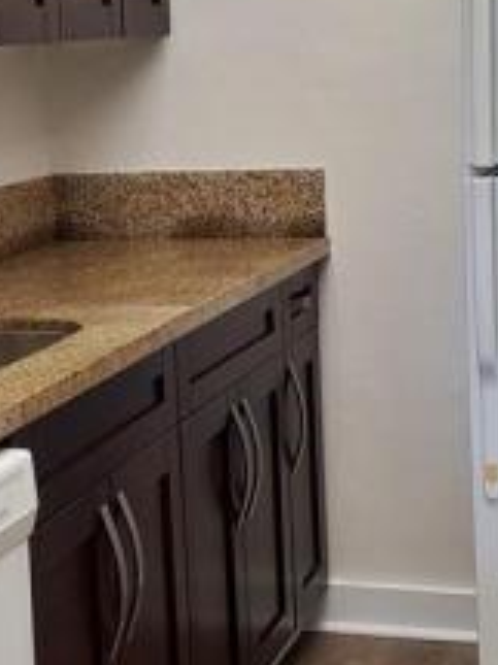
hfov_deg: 16.9
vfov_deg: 22.5
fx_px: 1670
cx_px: 170
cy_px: 325
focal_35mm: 87
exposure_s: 1/120
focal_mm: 4.3
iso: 160
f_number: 2.4
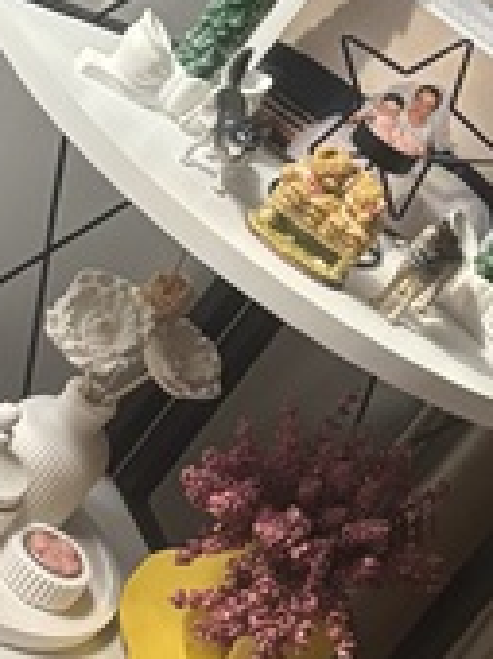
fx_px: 2684
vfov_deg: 13.8
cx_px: 807
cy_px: -8
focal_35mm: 141
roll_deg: -38.2
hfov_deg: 10.1
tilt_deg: -11.2
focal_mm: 5.96
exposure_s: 1/60
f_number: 1.6
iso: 500
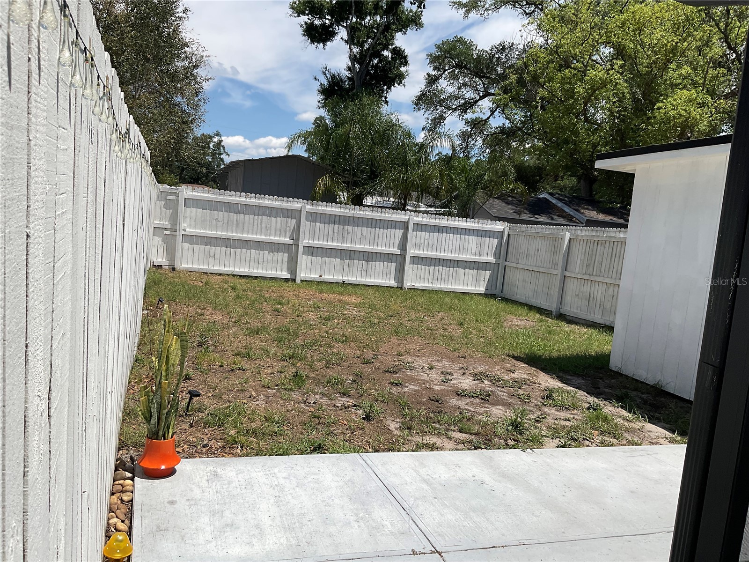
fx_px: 627
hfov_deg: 61.7
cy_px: 281
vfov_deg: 48.2
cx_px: 374
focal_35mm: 29
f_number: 1.8
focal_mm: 3
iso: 20
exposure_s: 1/3534
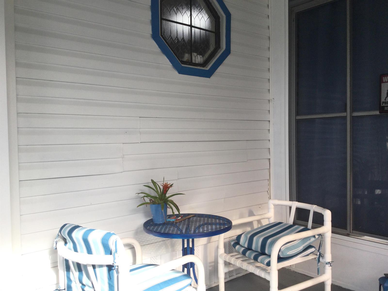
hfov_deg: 58.4
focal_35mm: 31
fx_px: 347
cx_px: 194
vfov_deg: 45.4
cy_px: 146
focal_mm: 3.3
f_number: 2.4
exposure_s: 1/171
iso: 25
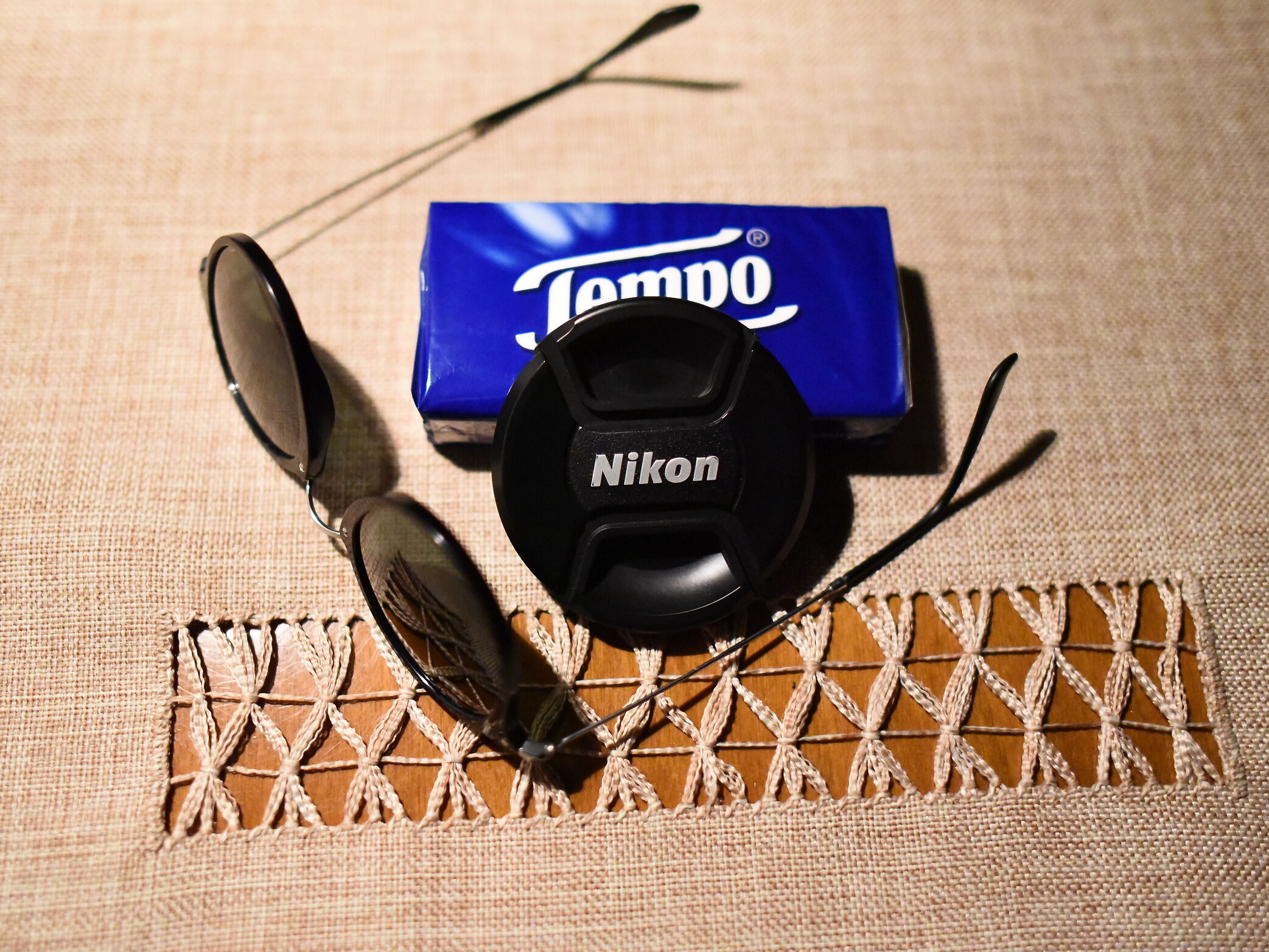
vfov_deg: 45.4
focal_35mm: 31
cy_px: 470
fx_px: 1137
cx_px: 633
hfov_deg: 58.3
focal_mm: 28
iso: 12800
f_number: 1.8
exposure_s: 1/4000
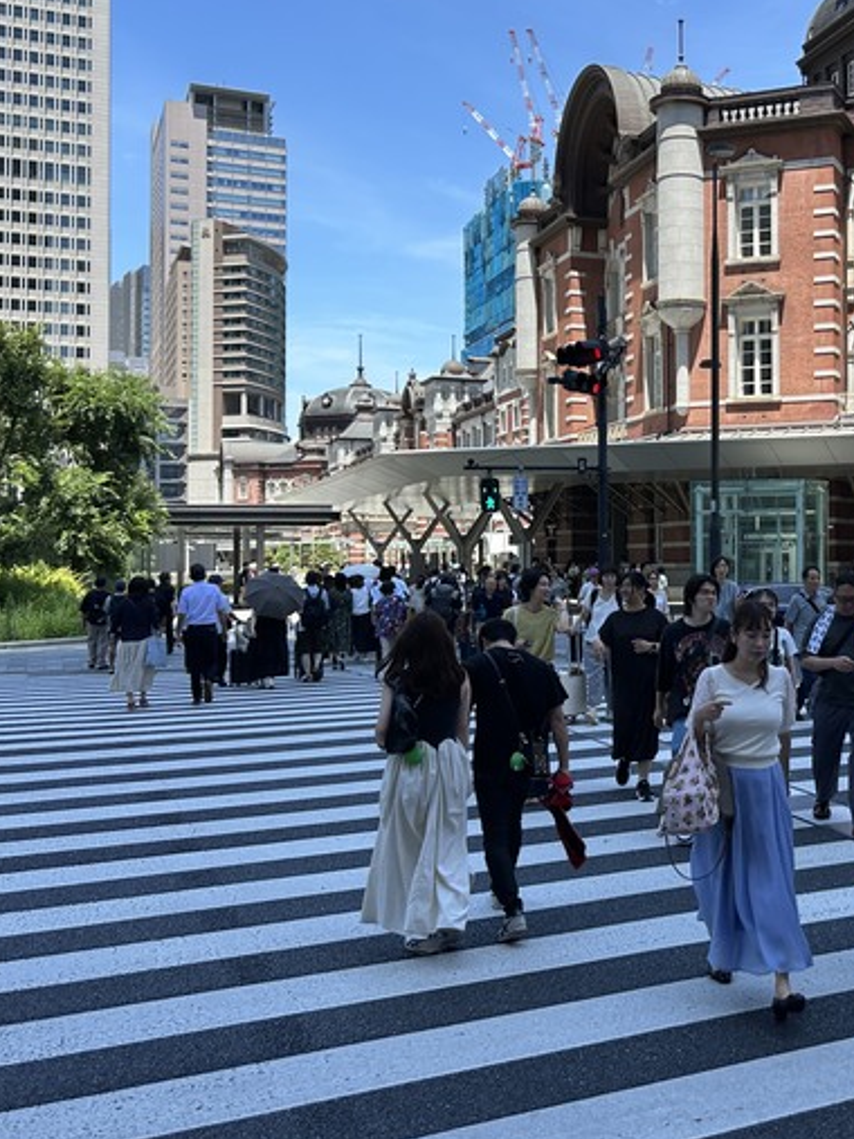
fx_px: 1316
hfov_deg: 34.5
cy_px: 507
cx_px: 721
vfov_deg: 46.7
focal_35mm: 40
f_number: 1.5
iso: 50
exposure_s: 1/1511
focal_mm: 5.7
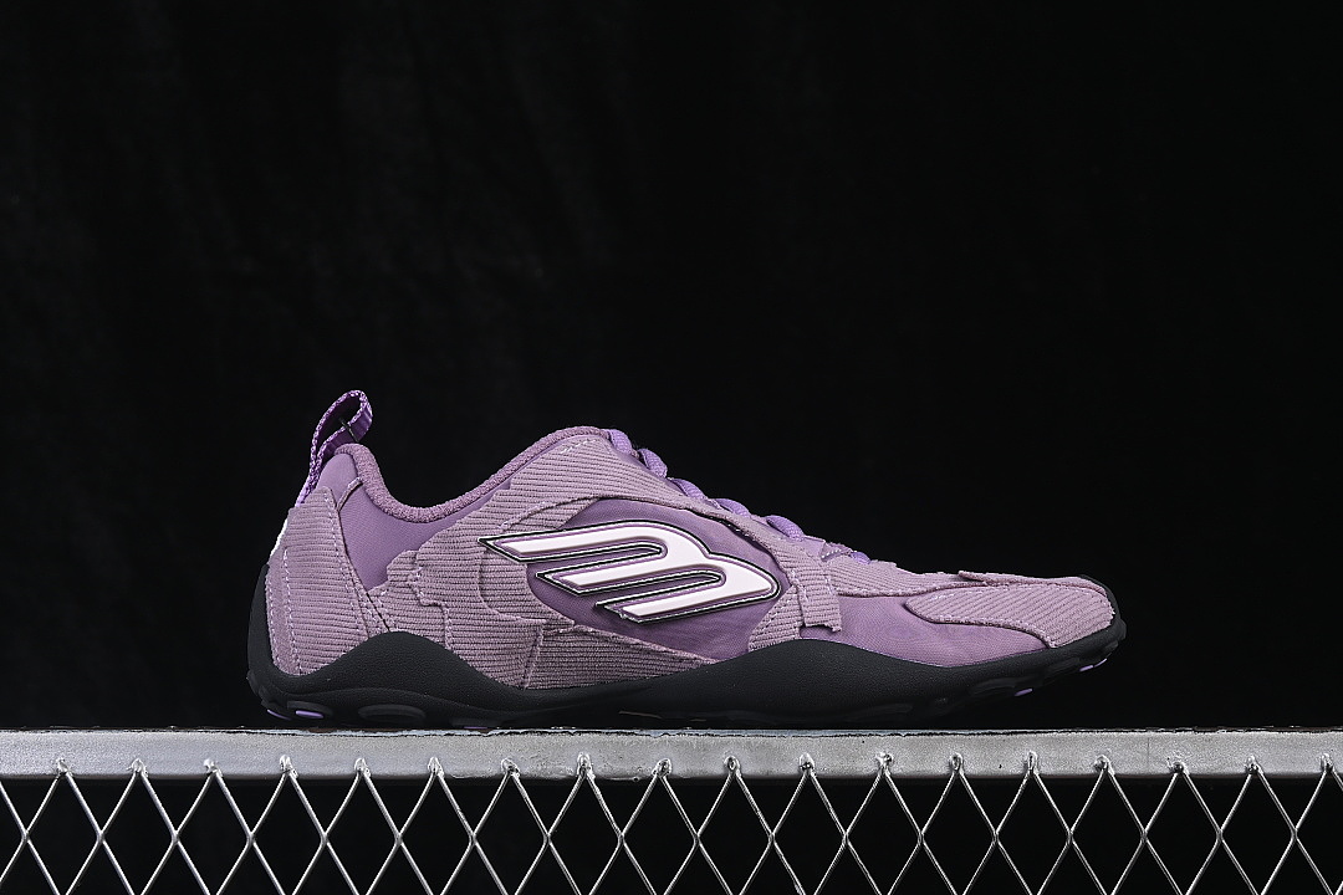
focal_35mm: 75
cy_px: 448
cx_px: 672
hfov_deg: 27.0
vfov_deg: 18.2
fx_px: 2798
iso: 160
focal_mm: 50
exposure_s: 1/80
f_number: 8
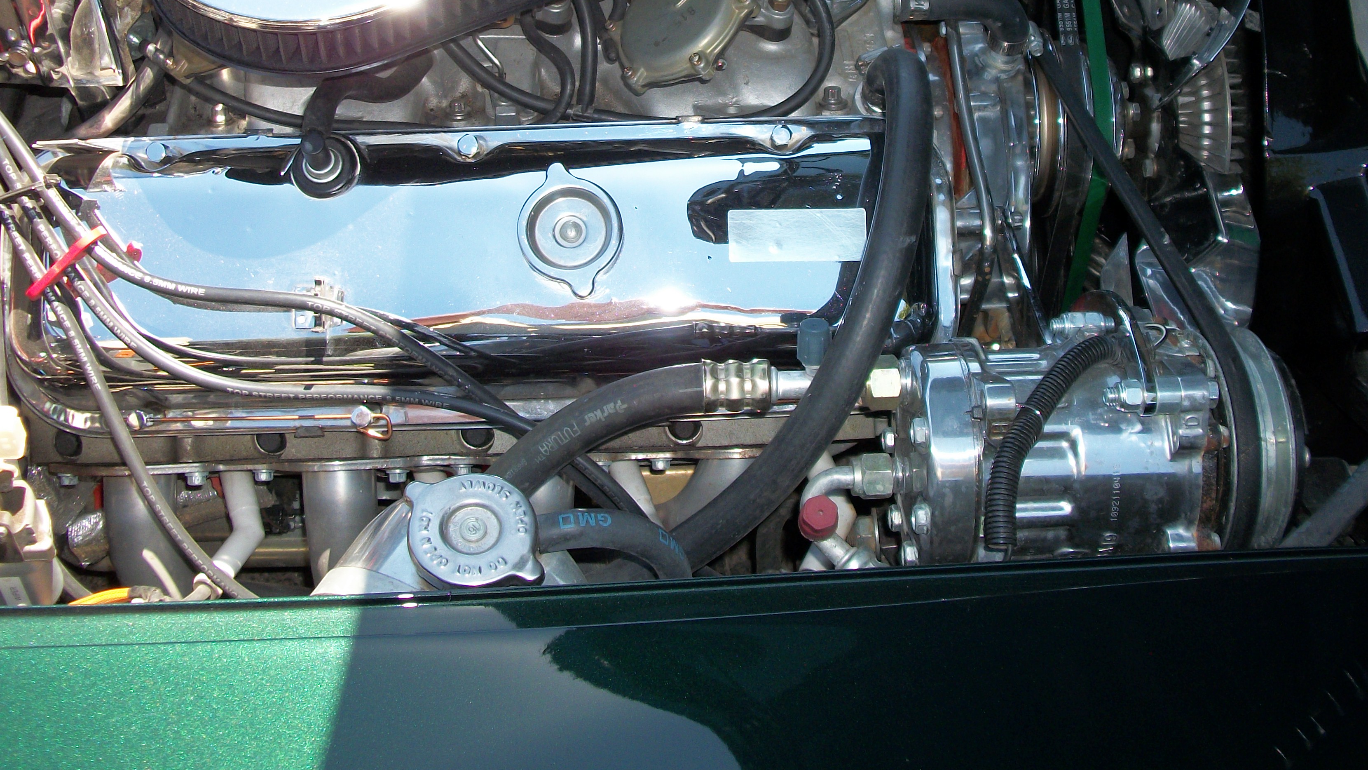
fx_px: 1524
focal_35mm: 42
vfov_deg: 27.9
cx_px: 699
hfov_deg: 48.4
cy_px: 181
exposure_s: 1/320
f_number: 2.9
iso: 80
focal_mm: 5.7
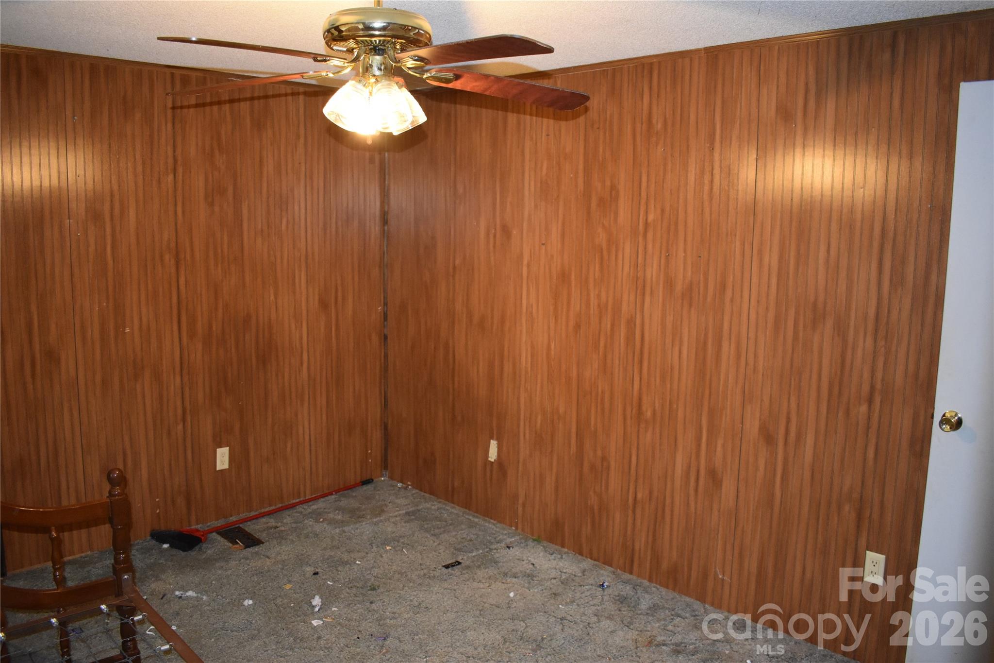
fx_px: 745
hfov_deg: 67.4
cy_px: 332
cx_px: 497
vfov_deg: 47.9
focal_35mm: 27
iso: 2800
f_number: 3.5
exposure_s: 1/60
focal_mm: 18
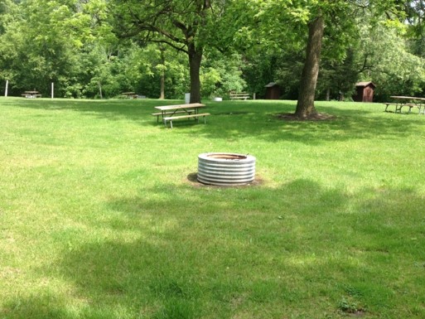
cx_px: 212
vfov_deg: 40.7
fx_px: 430
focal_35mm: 35
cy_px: 160
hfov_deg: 52.6
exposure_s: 1/400
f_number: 2.4
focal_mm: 4.28
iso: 50
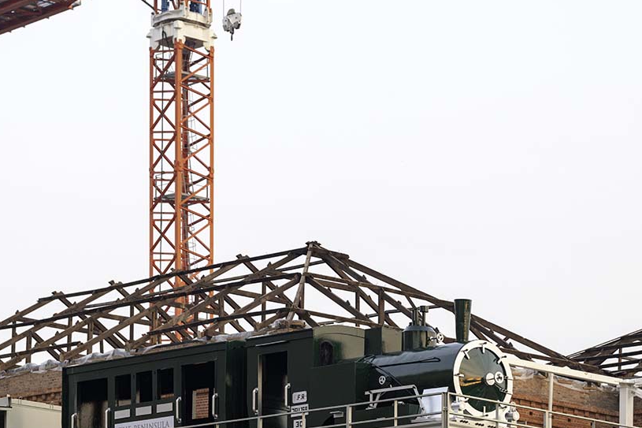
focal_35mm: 159
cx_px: 332
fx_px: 2835
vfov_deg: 8.6
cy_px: 249
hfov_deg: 12.9
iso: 1100
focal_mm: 135
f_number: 5.6
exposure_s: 1/250
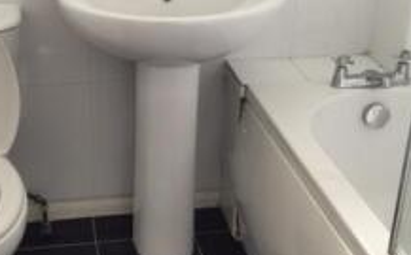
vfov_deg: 20.9
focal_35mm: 62
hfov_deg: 32.7
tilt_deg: -24.6
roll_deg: +0.5
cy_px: 107
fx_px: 694
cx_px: 133
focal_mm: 4.15
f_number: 2.2
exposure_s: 1/33
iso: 32
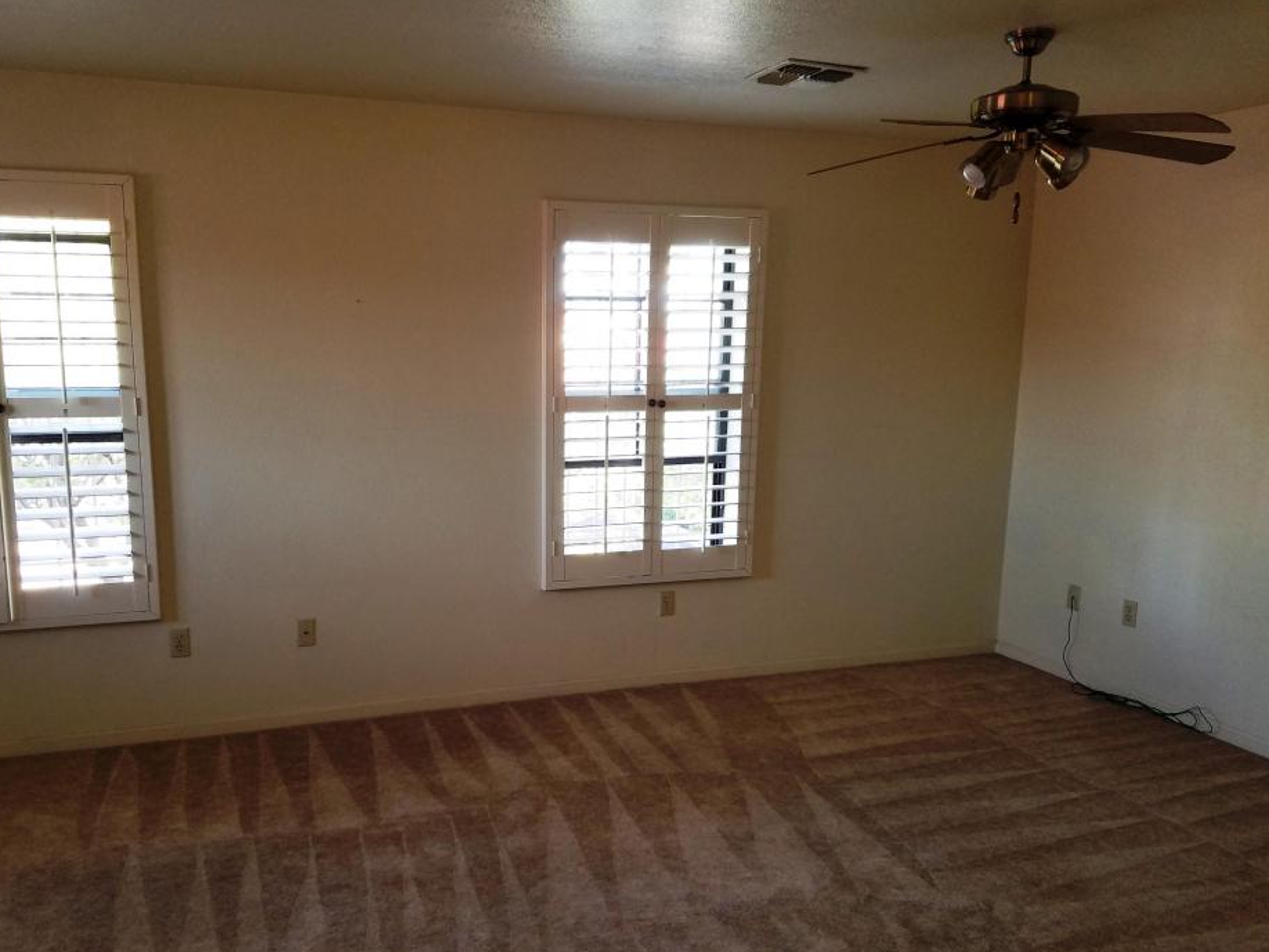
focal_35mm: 29
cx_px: 565
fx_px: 1063
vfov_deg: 48.2
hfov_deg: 61.5
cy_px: 525
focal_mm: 4.2
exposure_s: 1/60
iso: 100
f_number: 1.7
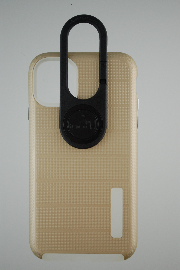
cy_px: 135
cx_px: 90
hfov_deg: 21.5
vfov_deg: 31.9
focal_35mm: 63
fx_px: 473
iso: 560
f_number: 5.3
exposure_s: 1/30
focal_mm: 42
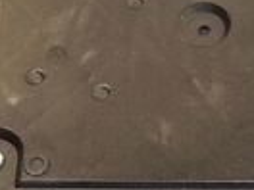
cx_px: 273
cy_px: -15
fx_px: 1534
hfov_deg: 9.4
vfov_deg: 7.1
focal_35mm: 209
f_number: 7.1
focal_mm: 30
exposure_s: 1/200
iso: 800
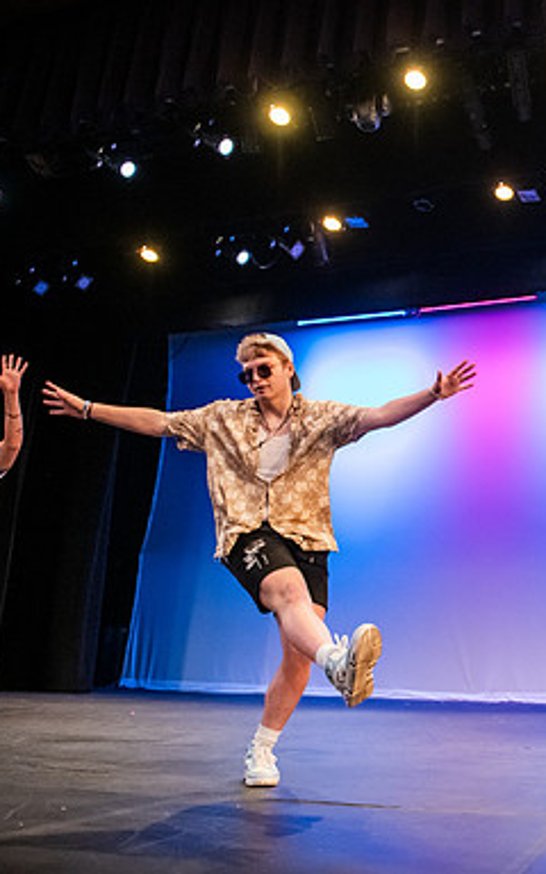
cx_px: 557
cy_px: 438
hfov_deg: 31.6
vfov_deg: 52.7
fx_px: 881
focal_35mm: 37
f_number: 3.2
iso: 4000
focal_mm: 24
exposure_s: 1/400
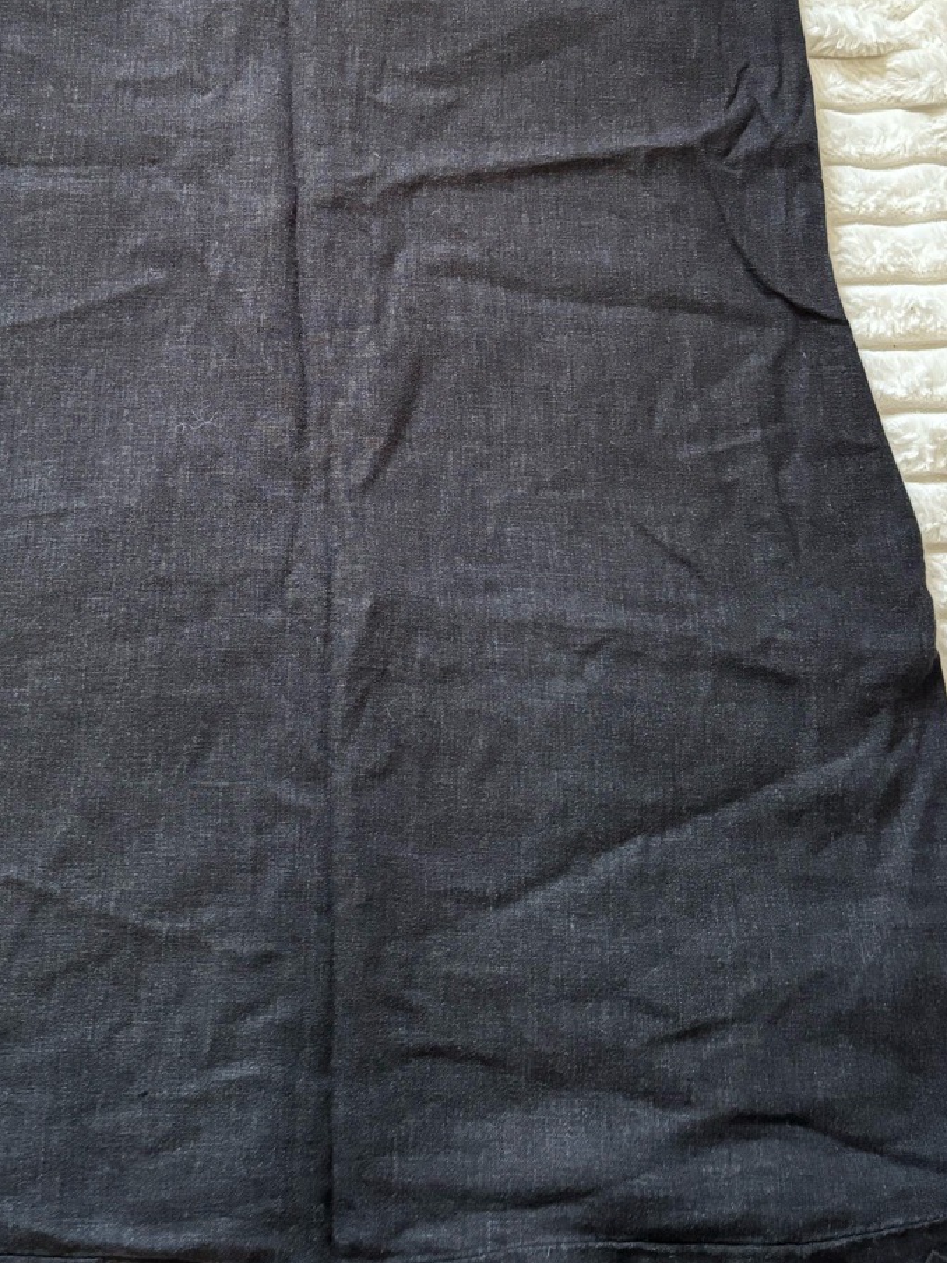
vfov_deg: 40.0
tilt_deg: -71.1
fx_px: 1678
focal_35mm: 46
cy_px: 305
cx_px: 338
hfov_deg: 31.3
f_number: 1.6
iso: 500
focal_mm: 5.96
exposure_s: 1/60
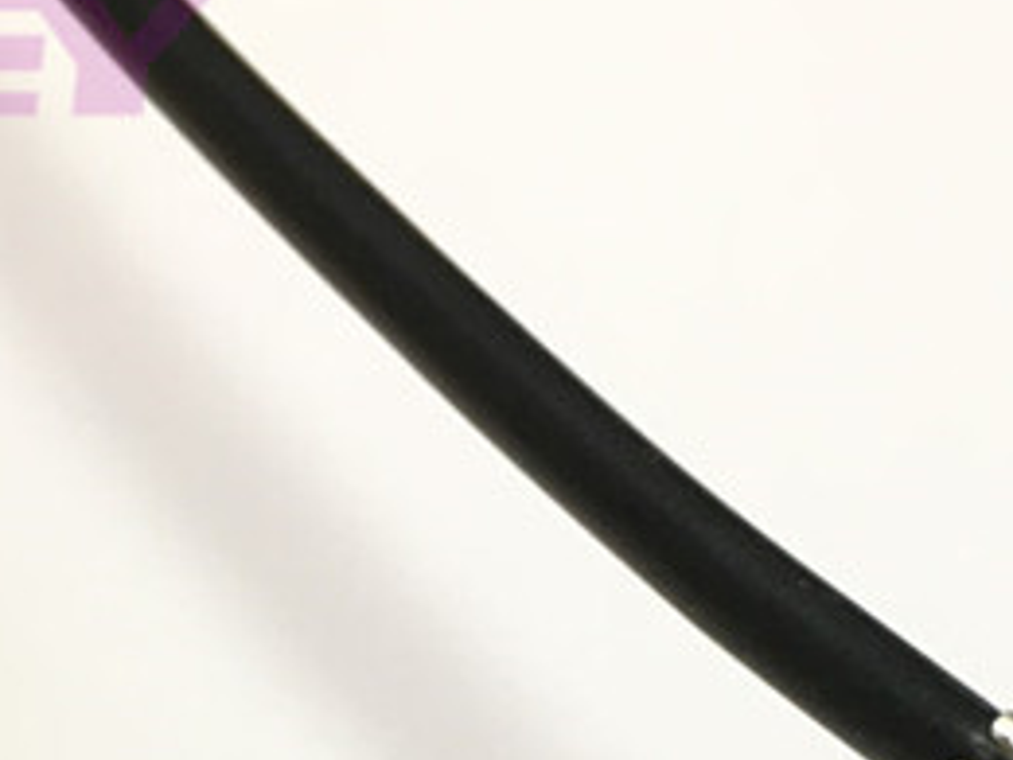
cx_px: 678
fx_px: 2868
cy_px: 1130
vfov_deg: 14.1
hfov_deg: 20.0
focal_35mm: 98
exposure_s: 1/33
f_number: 2.2
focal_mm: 4.15
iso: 80
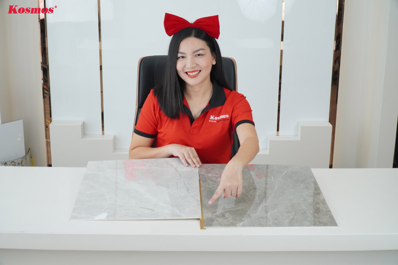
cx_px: 199
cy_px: 132
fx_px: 547
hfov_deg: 40.0
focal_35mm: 50
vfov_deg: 27.3
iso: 1250
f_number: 9
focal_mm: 33
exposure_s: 1/160
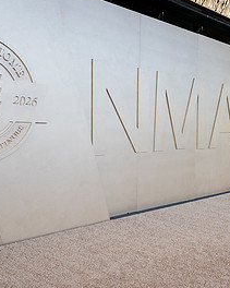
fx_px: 281
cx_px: 144
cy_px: 169
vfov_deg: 54.0
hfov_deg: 44.2
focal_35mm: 33
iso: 80
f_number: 2.5
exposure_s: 1/320
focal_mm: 16
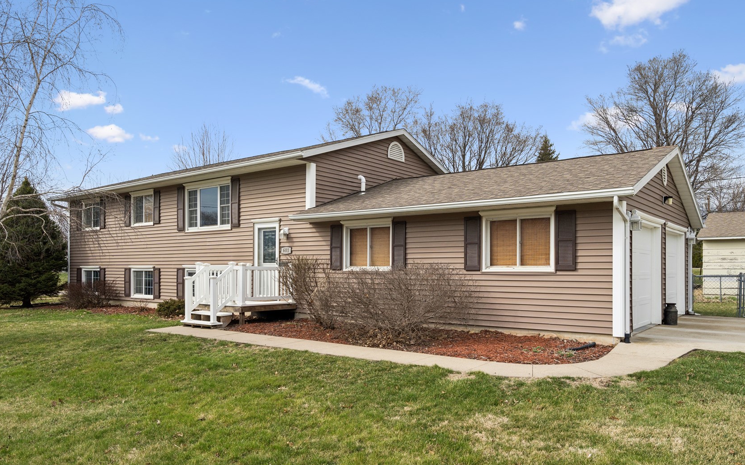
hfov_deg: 70.4
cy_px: 241
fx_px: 528
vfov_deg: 47.6
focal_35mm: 26
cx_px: 368
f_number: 9
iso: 400
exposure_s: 1/640
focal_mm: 25
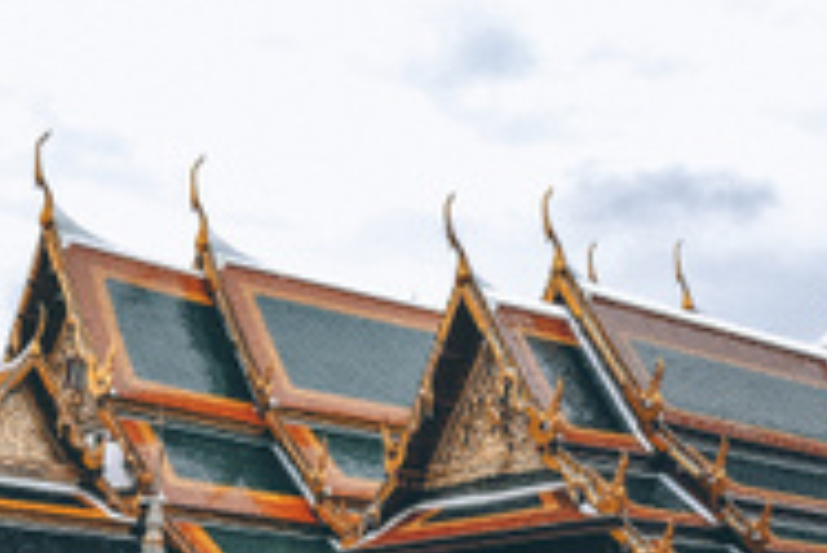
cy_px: 376
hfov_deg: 30.9
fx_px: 1494
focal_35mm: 65
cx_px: 491
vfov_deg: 20.9
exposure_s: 1/450
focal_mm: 18
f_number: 9
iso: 400
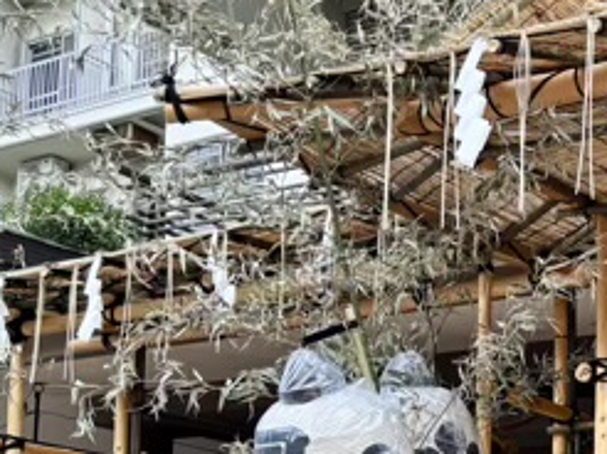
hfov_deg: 22.9
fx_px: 1296
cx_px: 829
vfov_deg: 18.7
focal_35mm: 74
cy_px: 551
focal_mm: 5.96
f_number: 1.6
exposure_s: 1/185
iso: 50
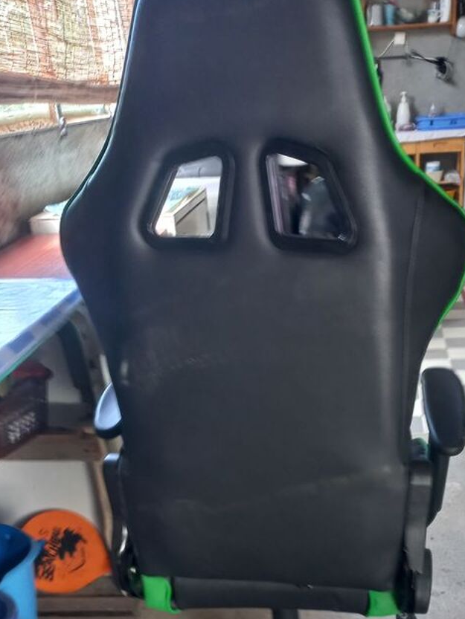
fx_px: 716
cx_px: 298
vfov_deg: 44.7
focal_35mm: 40
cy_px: 489
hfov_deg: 35.7
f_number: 1.8
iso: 160
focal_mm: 4.6
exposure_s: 1/33
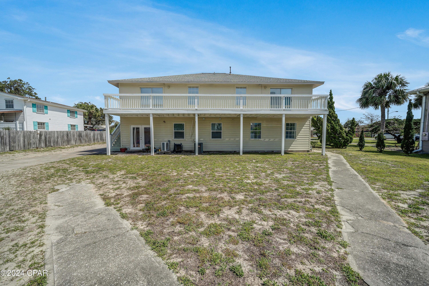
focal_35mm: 12
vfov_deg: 90.0
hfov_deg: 112.6
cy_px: 143
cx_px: 214
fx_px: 143
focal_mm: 12
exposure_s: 1/1250
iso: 100
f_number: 5.6
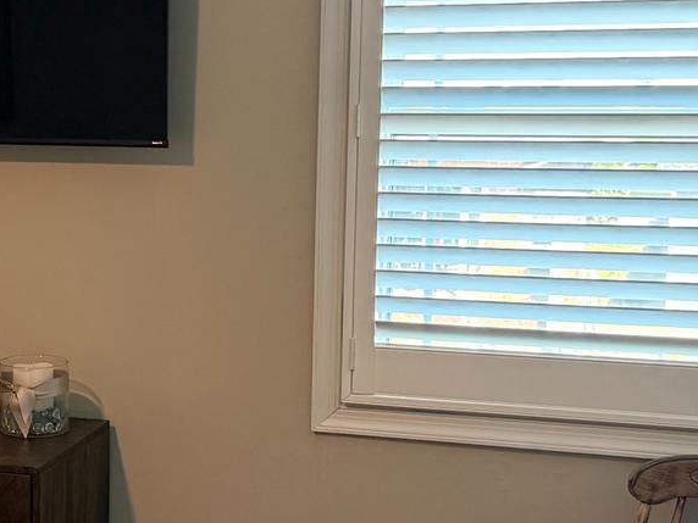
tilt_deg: -6.3
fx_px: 1734
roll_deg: -0.2
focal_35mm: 86
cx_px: -23
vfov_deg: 17.2
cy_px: 269
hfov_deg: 21.8
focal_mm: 6.76
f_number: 1.78
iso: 400
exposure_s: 1/120
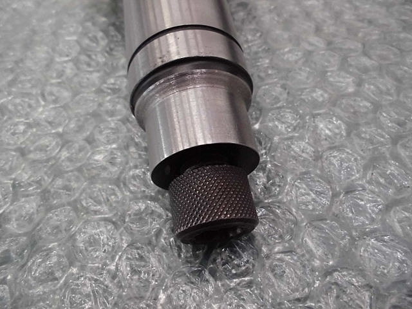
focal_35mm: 26
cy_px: 154
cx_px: 206
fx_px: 309
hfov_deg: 67.3
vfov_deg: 53.1
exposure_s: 1/60
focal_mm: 4.6
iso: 800
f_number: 3.5
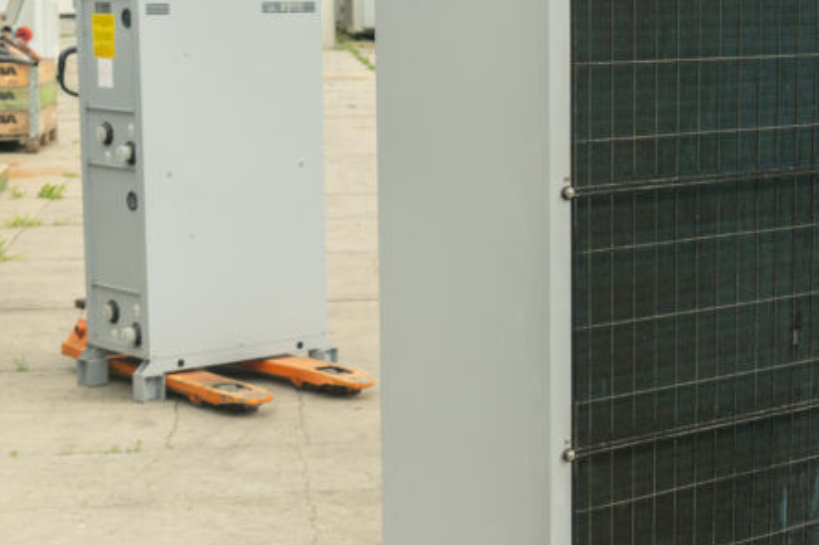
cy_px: 254
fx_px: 1933
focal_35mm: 85
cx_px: 701
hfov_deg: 23.4
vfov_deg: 16.1
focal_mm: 37
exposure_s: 1/160
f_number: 5.6
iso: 250
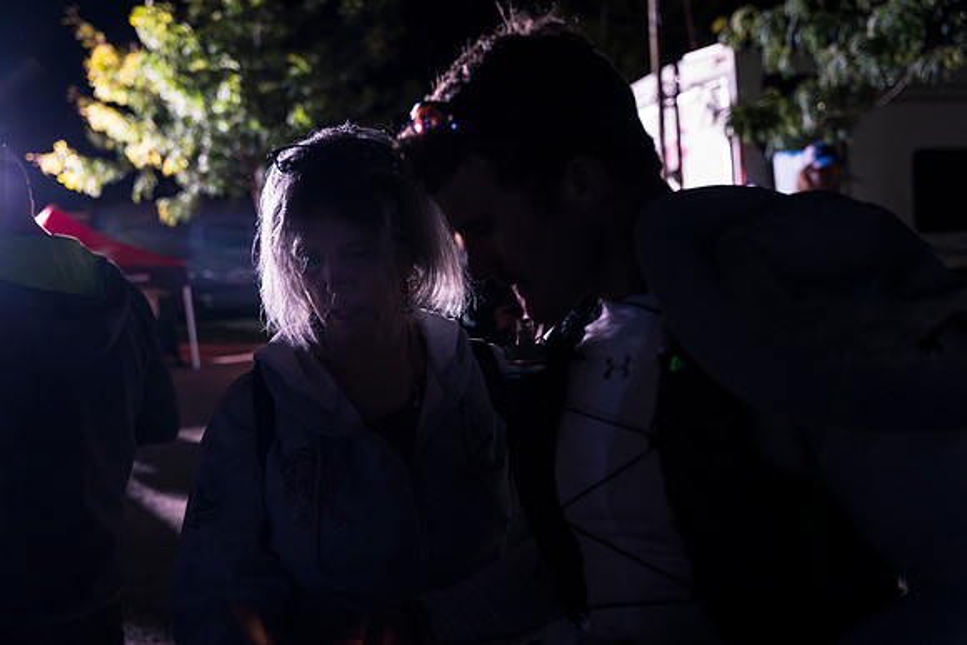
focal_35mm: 38
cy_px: 322
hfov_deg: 51.0
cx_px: 484
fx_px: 1013
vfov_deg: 35.3
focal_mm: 37.7
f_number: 3.2
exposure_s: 1/20
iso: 500
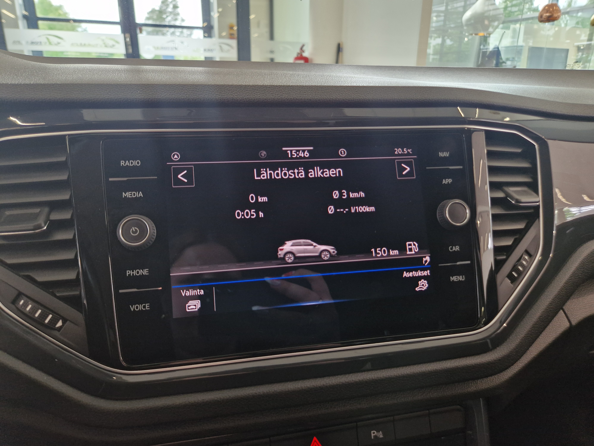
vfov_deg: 58.9
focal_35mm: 23
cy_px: 223
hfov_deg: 73.9
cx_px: 297
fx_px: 395
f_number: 1.8
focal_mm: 5.4
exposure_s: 1/180
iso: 160
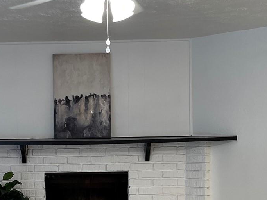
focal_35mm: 75
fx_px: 578
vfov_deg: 19.3
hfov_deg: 25.9
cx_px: 108
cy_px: 173
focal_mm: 5.1
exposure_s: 1/60
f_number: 1.6
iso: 80
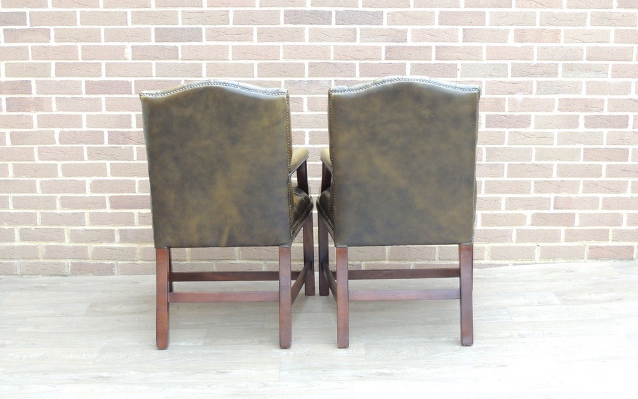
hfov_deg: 37.5
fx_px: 939
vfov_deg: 24.0
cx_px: 323
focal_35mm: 54
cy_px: 187
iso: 250
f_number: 3.6
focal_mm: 8.9
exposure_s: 1/50
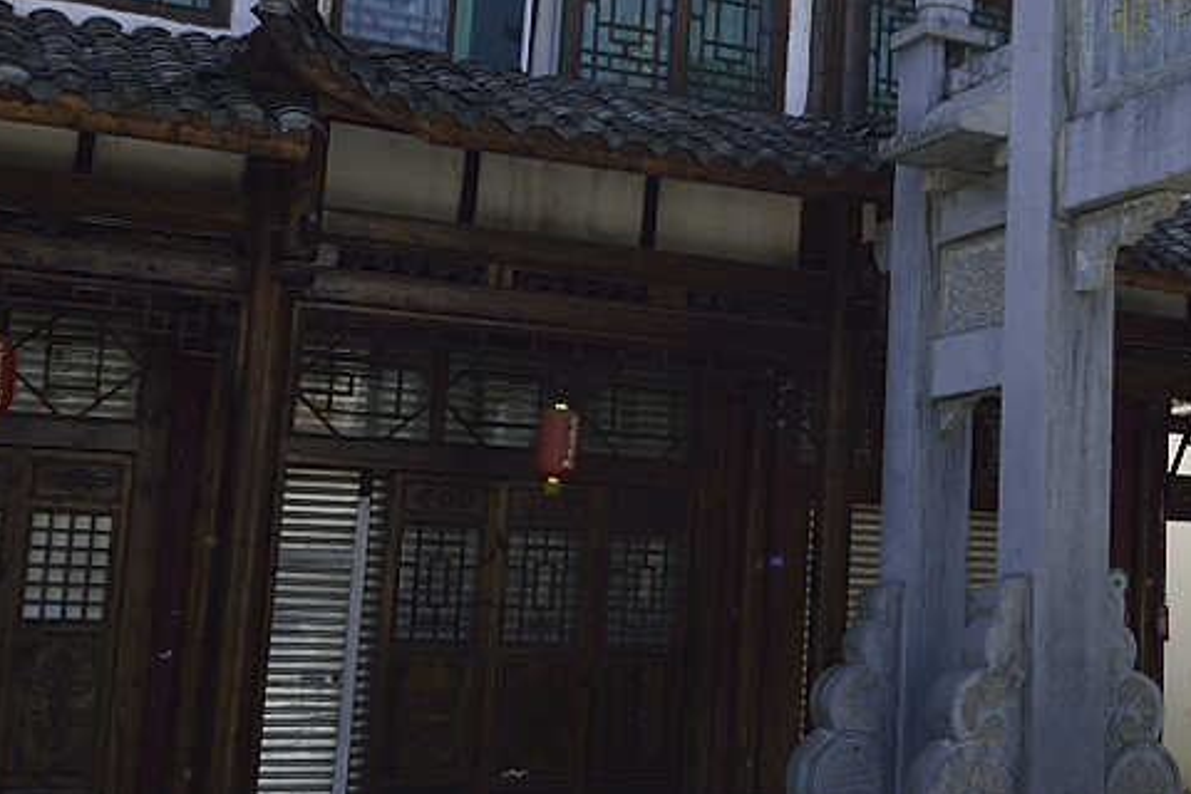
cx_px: 1184
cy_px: 311
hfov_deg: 31.0
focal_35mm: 60
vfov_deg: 22.6
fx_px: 1985
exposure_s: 1/100
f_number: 5
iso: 100
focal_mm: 24
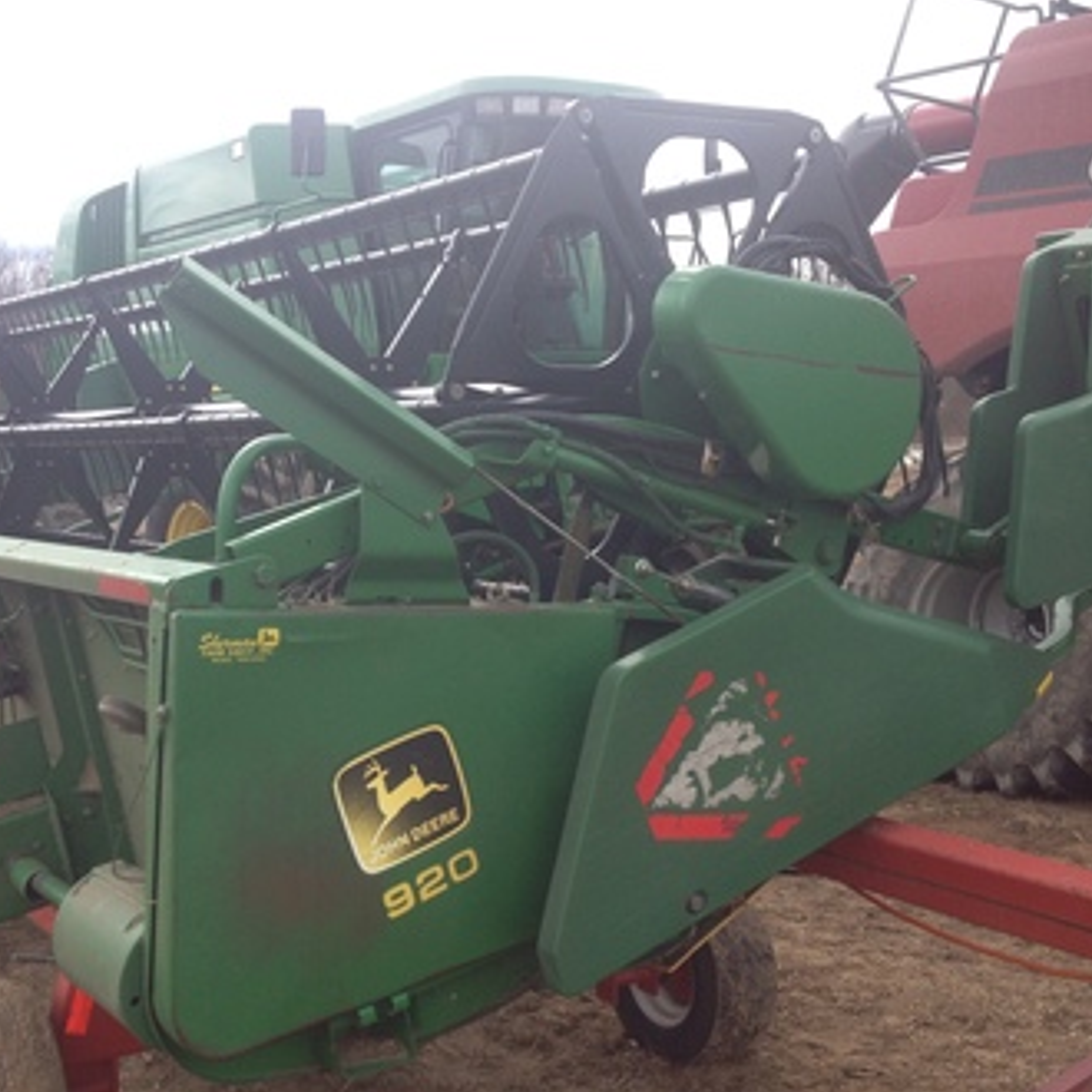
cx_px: 430
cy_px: 659
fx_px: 1820
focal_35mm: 51
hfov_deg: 33.3
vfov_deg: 33.3
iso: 64
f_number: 2.4
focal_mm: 4.28
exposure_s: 1/708
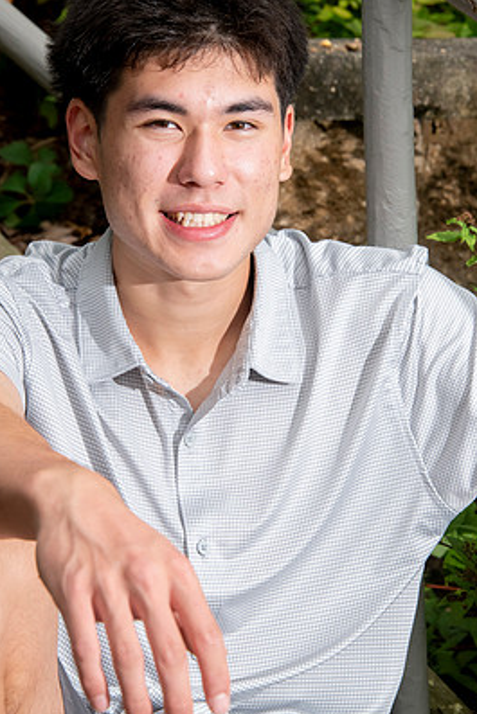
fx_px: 3376
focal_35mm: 170
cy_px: 318
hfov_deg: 8.1
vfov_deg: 12.1
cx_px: 221
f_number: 10
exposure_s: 1/160
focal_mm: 150
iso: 2000
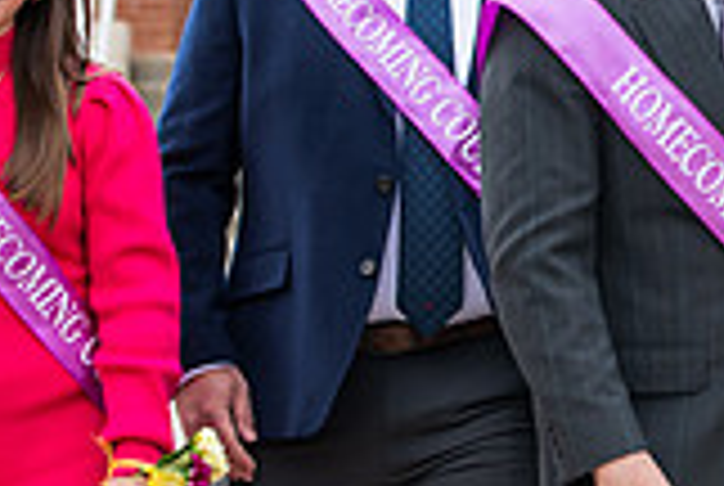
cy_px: 7
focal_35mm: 252
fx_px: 5077
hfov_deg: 8.0
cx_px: 958
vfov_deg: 5.5
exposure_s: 1/400
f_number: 4.5
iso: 250
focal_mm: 70
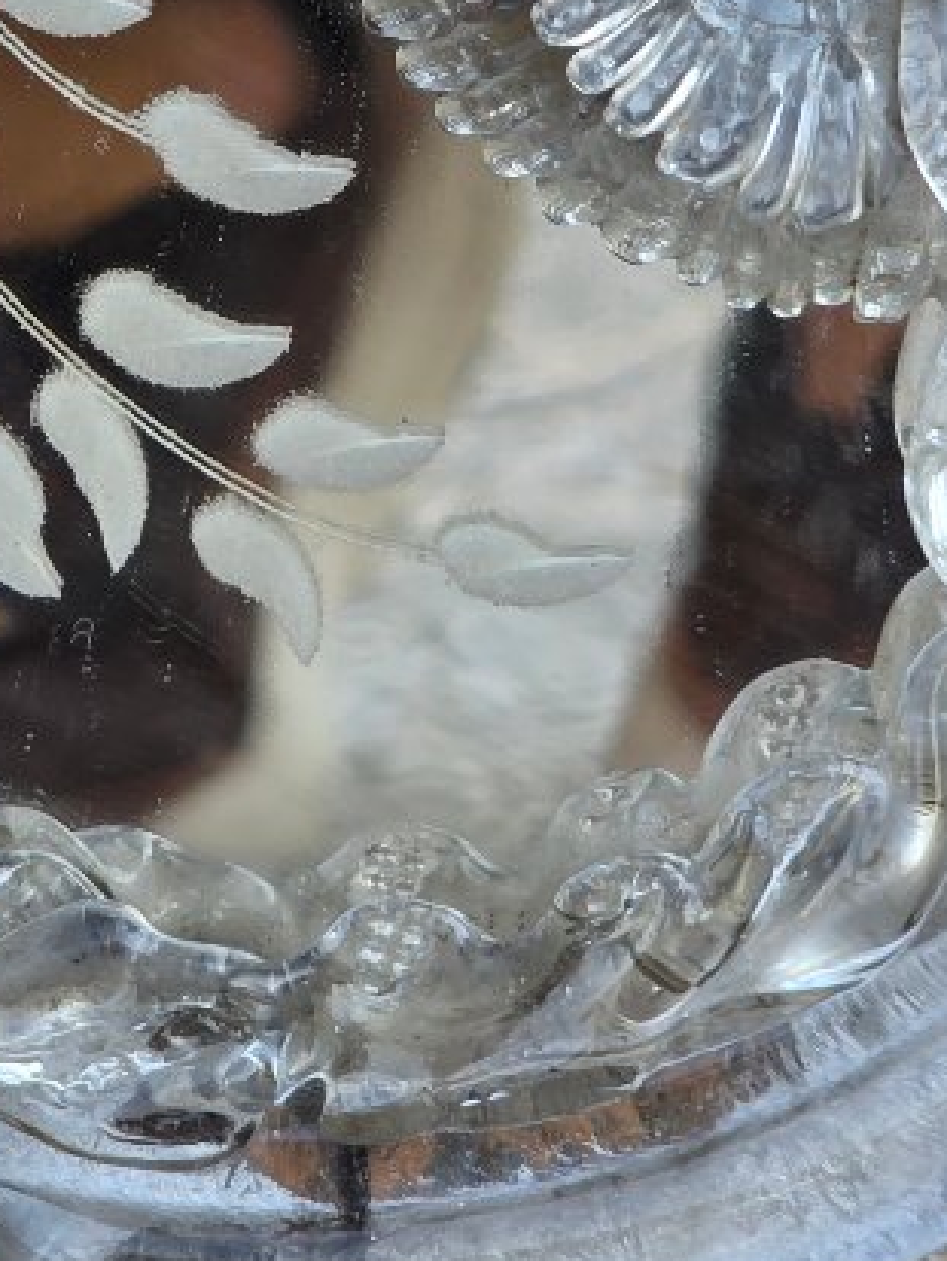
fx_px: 7288
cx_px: 12
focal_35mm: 200
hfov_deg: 7.4
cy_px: -88
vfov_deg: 9.8
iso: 50
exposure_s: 1/257
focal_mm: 7.9
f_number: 2.4
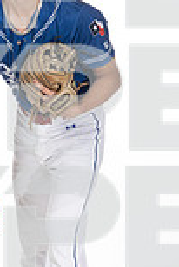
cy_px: 99
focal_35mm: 146
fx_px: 1086
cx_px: -12
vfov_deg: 14.0
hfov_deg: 9.3
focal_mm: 50
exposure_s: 1/250
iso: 400
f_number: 6.3
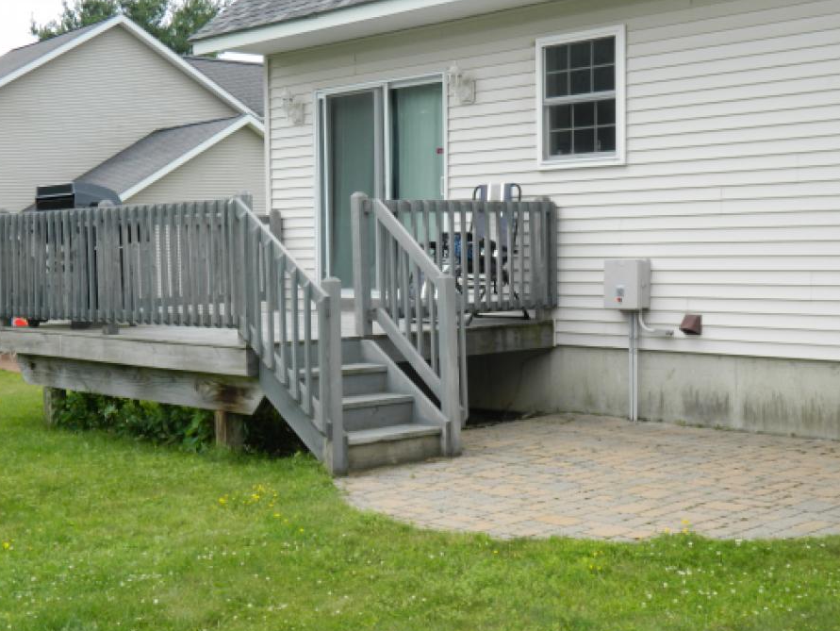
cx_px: 409
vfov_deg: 27.1
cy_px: 310
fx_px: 1311
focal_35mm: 54
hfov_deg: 35.5
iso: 110
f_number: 3.6
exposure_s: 1/640
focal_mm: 8.4
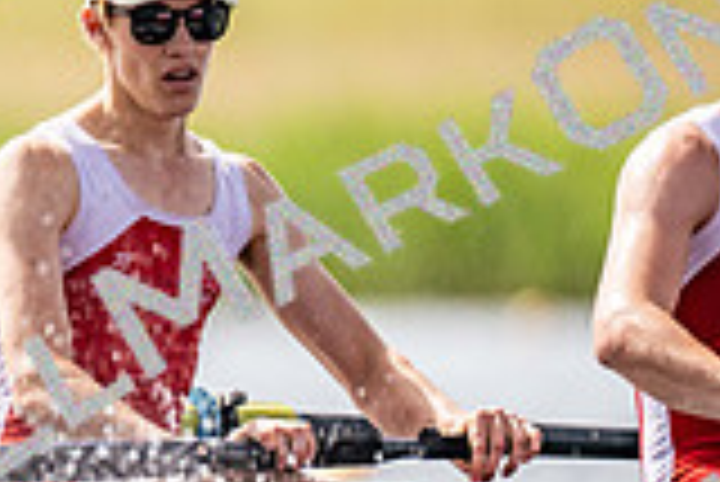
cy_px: 182
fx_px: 43619
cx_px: -580
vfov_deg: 0.6
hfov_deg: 0.9
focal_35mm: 2179
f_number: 4
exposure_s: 1/2500
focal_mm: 600
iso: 220
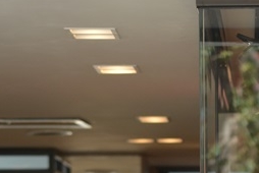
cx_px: 257
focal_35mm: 322
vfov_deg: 4.3
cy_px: 185
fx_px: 2319
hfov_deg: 6.4
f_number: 4.5
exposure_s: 1/250
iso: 560
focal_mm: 78
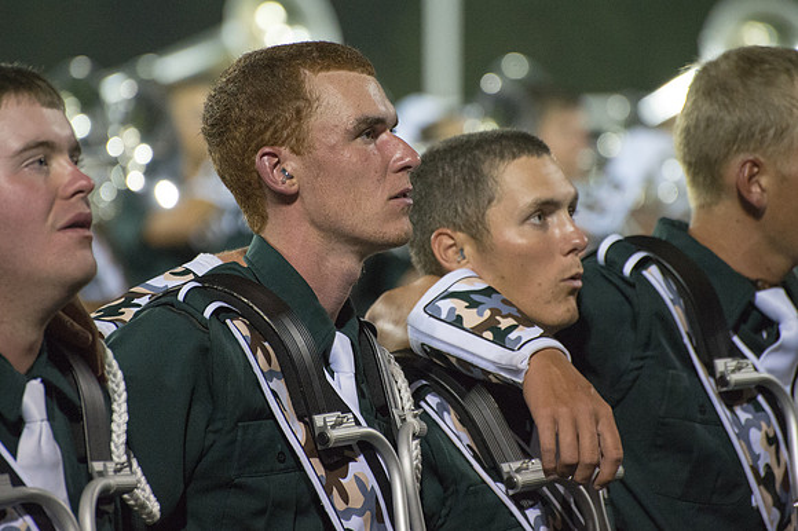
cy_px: 220
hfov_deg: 6.5
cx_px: 393
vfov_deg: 4.3
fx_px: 7000
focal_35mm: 316
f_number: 5.6
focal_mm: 260
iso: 8000
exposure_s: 1/160
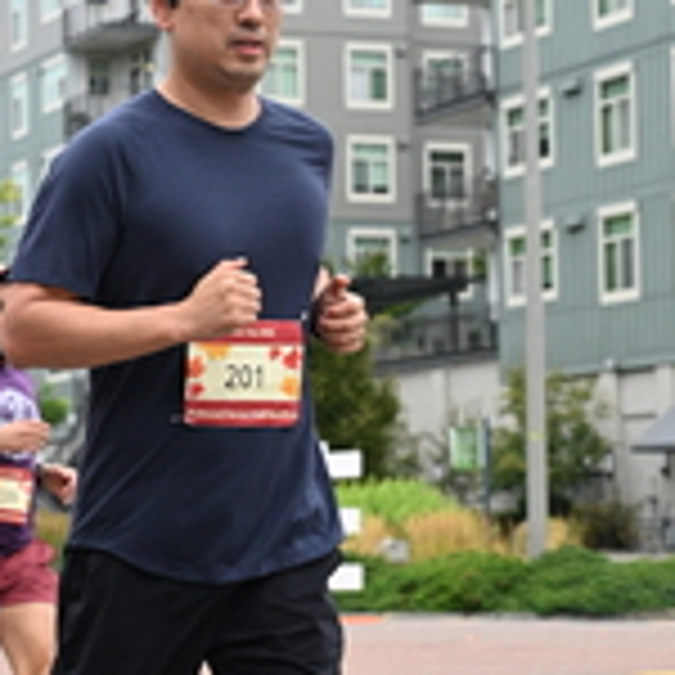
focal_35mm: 131
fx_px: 2890
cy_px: 364
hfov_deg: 13.2
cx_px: 65
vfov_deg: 13.3
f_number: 4
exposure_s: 1/800
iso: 1600
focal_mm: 42
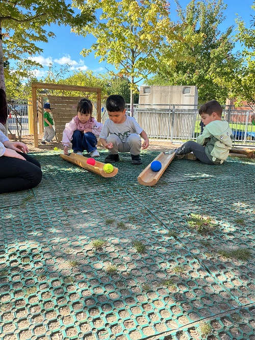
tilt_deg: -12.1
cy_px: 170
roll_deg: -1.1
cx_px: 128
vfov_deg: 61.6
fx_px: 285
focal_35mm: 29
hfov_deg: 48.3
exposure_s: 1/406
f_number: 1.8
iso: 25
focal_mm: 3
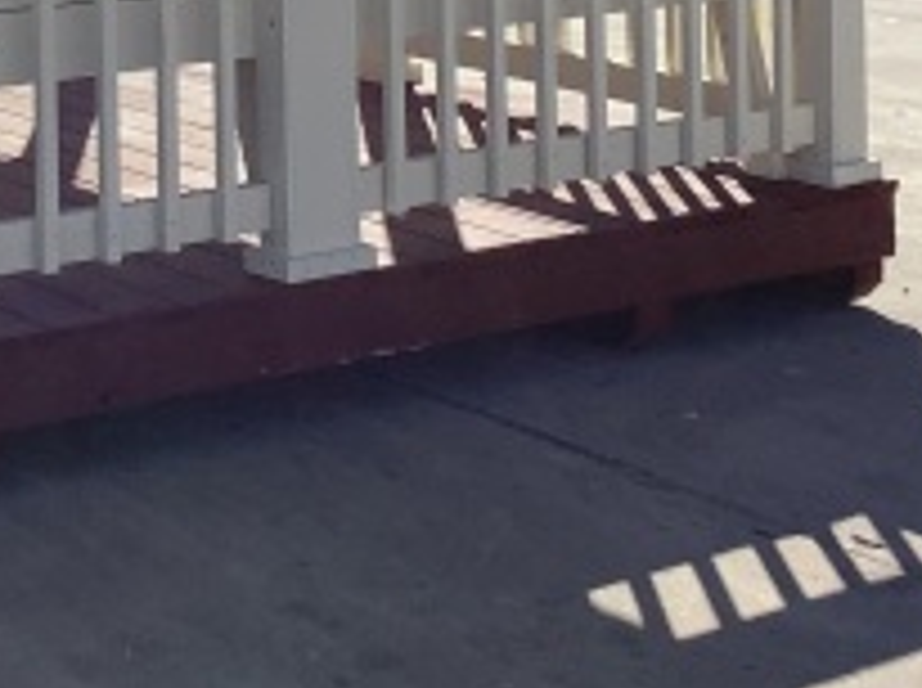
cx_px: 45
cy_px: -265
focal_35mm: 97
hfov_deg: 19.8
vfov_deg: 14.4
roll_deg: -0.3
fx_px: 2579
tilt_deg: -2.0
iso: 25
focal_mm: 3.3
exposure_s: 1/2203
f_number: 2.4
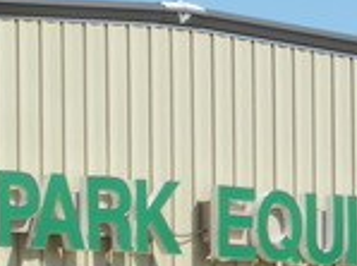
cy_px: 347
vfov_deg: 4.4
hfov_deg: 5.9
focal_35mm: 333
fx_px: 3426
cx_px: -223
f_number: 4.9
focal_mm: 16.3
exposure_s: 1/1000
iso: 160
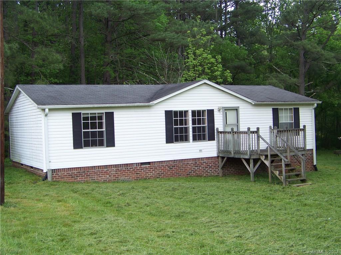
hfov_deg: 38.9
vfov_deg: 29.7
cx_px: 170
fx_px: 483
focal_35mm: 49
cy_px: 128
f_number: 2.8
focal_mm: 7.6
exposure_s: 1/160
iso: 64
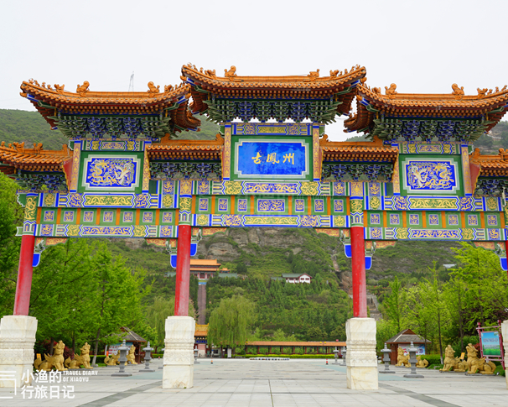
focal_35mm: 36
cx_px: 272
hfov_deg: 50.2
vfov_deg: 41.2
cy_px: 203
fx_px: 541
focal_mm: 31
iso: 100
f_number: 11
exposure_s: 1/80
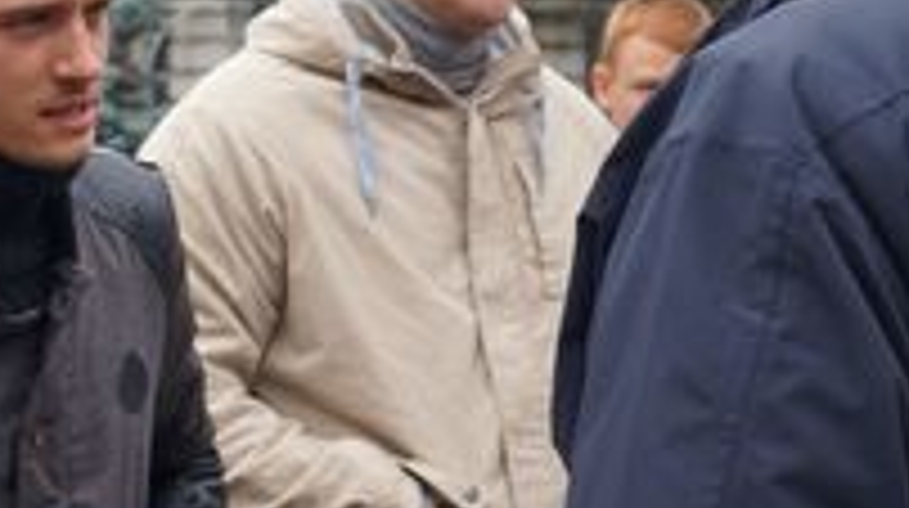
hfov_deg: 18.9
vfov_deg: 11.0
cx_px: 999
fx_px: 2624
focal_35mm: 109
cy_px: 380
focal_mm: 20
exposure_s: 1/160
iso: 160
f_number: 4
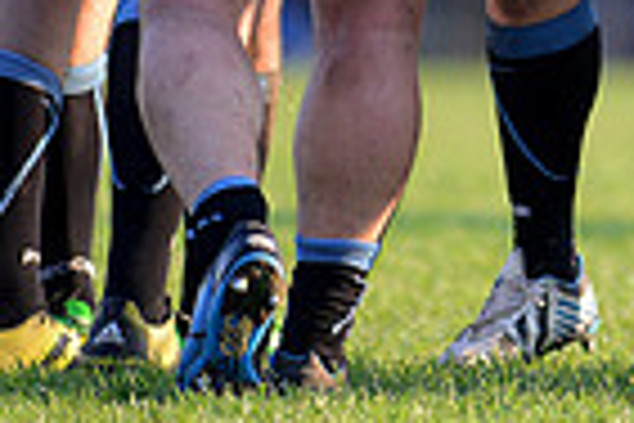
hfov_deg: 1.2
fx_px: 30482
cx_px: 1034
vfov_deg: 0.8
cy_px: -412
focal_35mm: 1731
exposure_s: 1/640
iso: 560
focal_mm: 420
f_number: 4
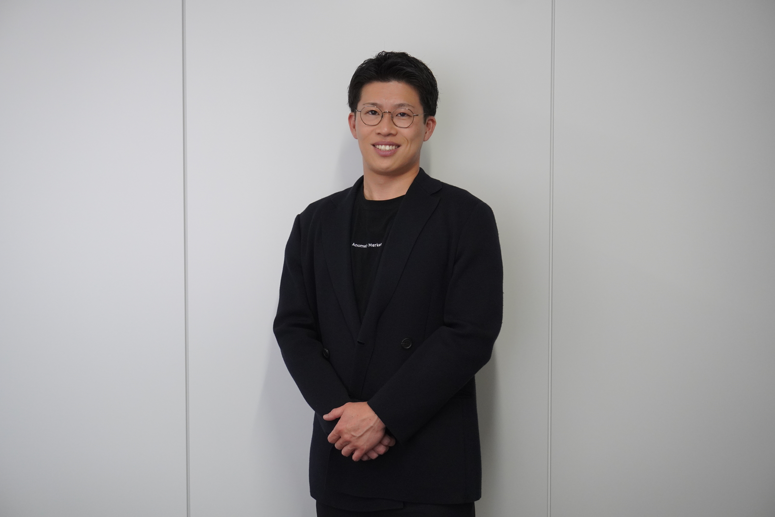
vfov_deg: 28.1
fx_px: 1033
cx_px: 388
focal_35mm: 48
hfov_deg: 41.1
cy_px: 258
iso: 1250
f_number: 5
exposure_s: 1/160
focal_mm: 32
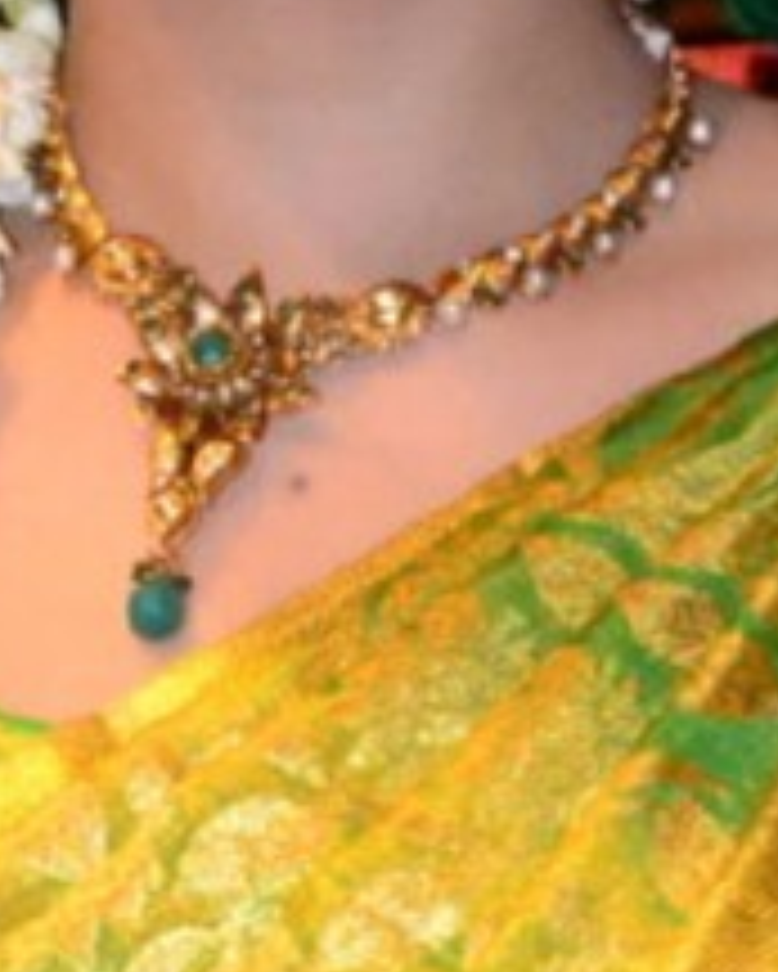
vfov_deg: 9.3
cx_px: 400
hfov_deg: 7.5
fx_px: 5904
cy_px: 1091
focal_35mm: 205
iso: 3200
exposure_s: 1/160
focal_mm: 21
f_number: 8
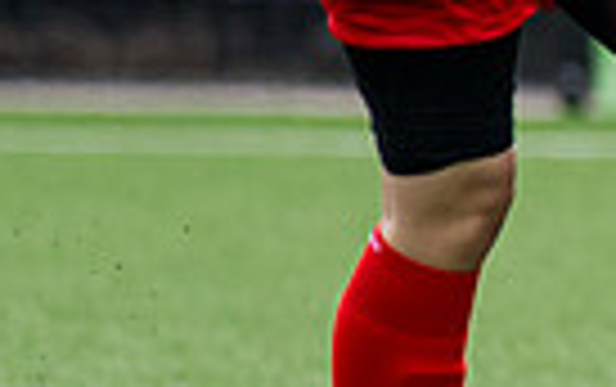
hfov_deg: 1.3
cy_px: -27
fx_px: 26558
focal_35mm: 1580
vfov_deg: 0.8
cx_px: 2293
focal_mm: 135
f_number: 2
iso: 200
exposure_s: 1/5000
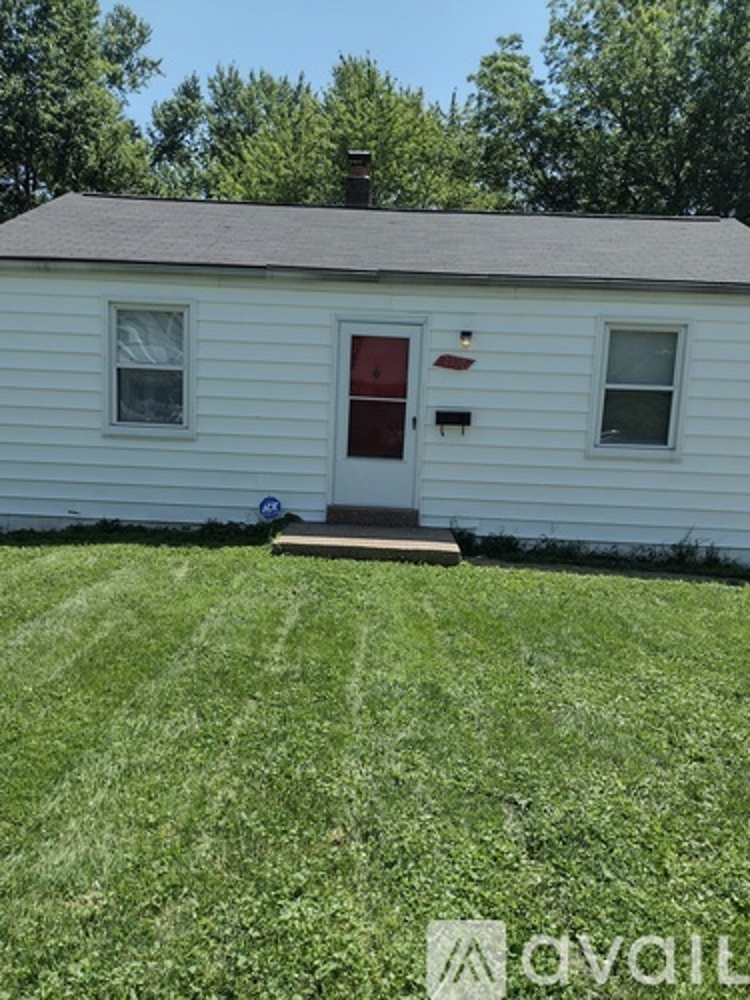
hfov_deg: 51.4
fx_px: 780
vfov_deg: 65.3
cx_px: 375
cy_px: 500
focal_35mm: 27
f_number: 1.7
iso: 100
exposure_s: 1/2500
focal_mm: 4.71
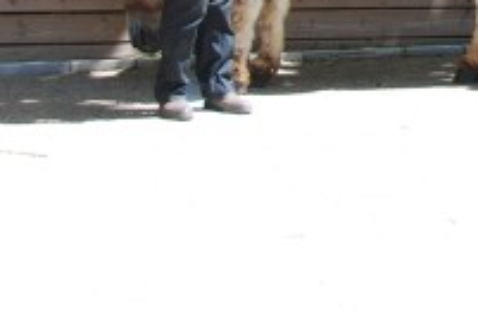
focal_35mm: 174
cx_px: 604
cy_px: -293
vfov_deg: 7.6
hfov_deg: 11.5
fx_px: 2310
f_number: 5.6
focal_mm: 26
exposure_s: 1/125
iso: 110
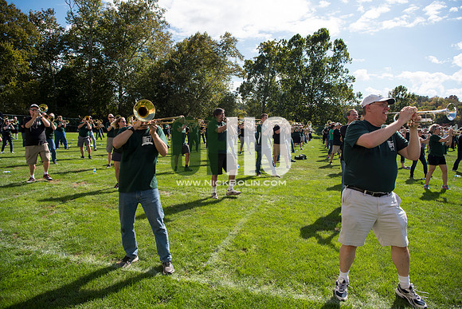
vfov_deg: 53.2
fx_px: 308
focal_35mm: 24
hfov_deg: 73.7
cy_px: 154
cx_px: 231
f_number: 4.5
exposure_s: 1/1600
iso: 250
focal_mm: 24
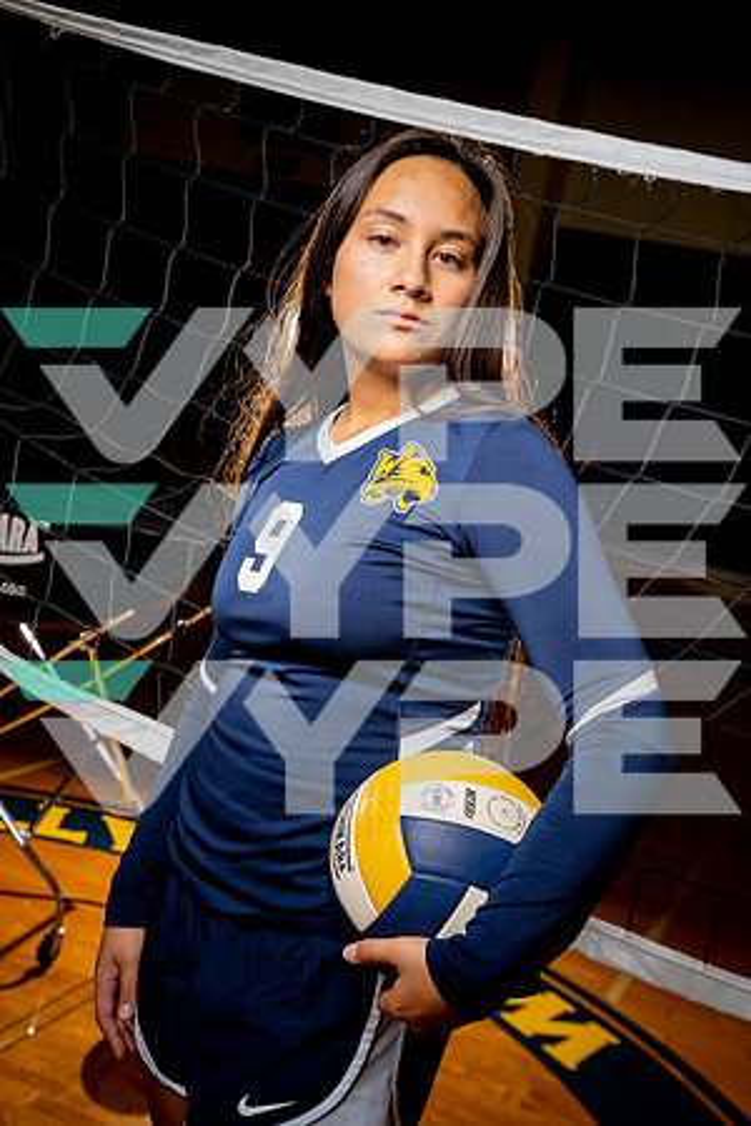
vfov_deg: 42.7
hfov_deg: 29.2
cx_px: 376
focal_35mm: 46
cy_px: 563
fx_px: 1439
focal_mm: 46
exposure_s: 1/250
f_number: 5.6
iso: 250
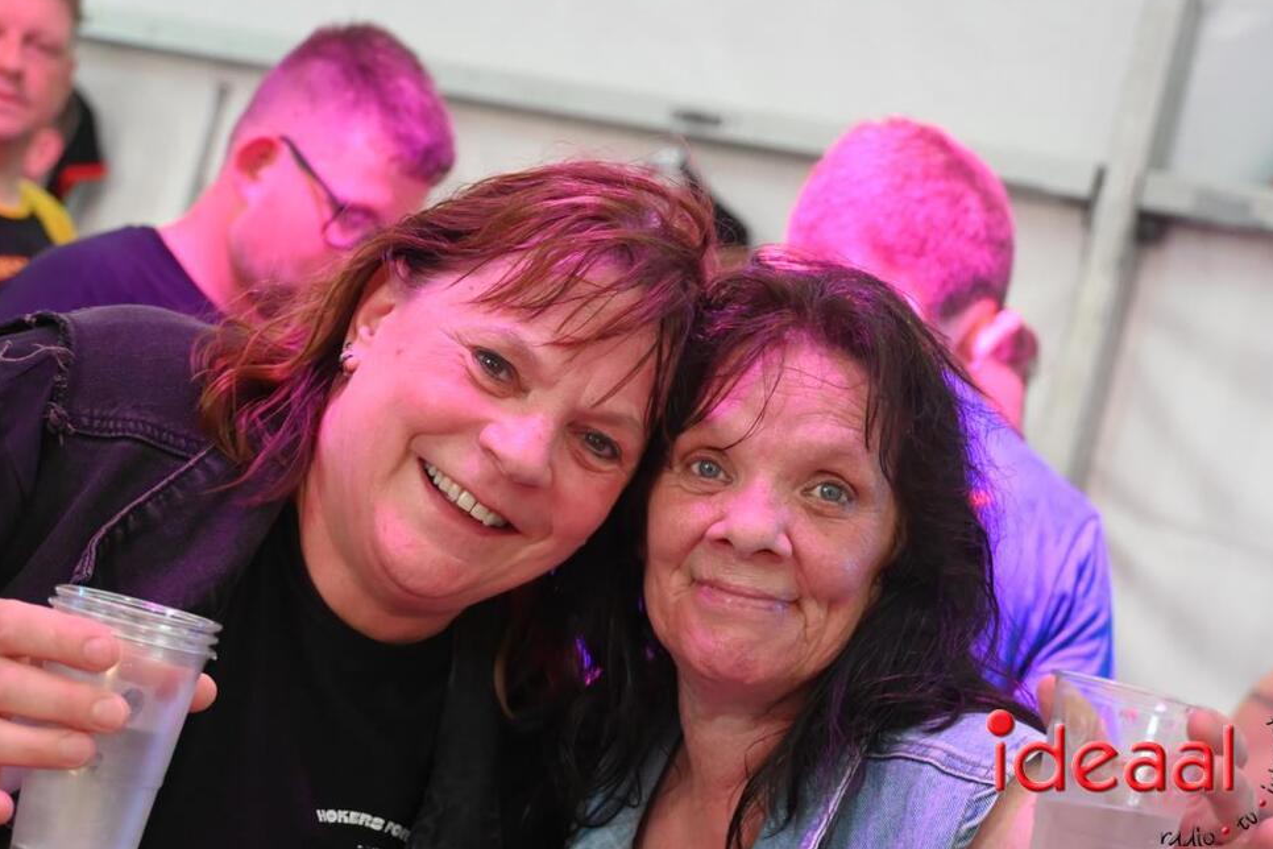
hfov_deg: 26.3
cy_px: 421
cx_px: 648
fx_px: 2723
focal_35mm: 77
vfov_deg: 17.7
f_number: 4.8
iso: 3200
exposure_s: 1/100
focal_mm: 50
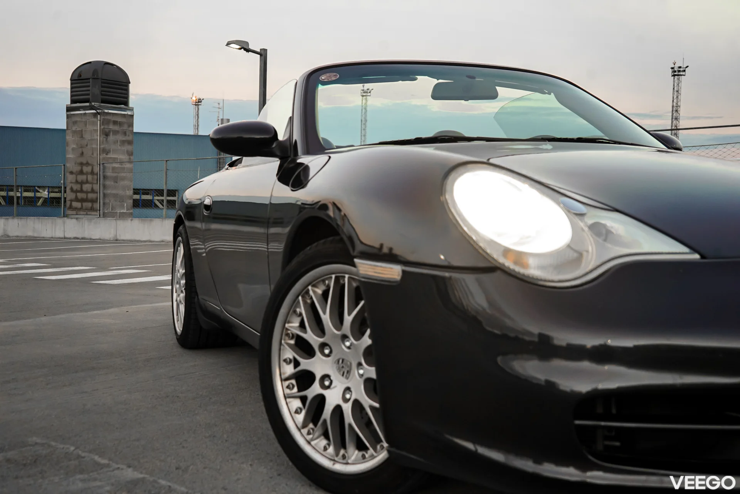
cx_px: 370
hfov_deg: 48.4
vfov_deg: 33.4
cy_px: 247
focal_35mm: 40
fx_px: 823
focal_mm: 40
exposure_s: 1/200
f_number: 5.6
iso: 800
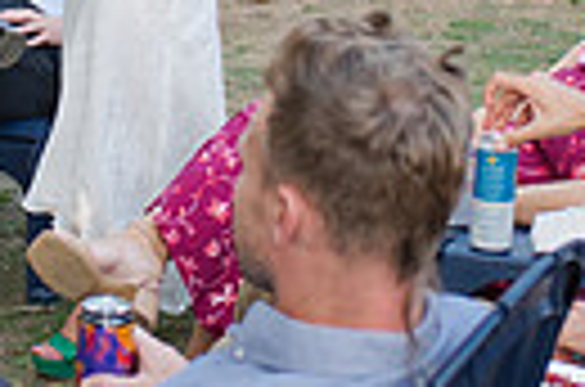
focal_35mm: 167
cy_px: -63
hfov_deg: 12.2
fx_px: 2707
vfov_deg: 8.1
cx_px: 17
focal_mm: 35
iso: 1000
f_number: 3.2
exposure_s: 1/500
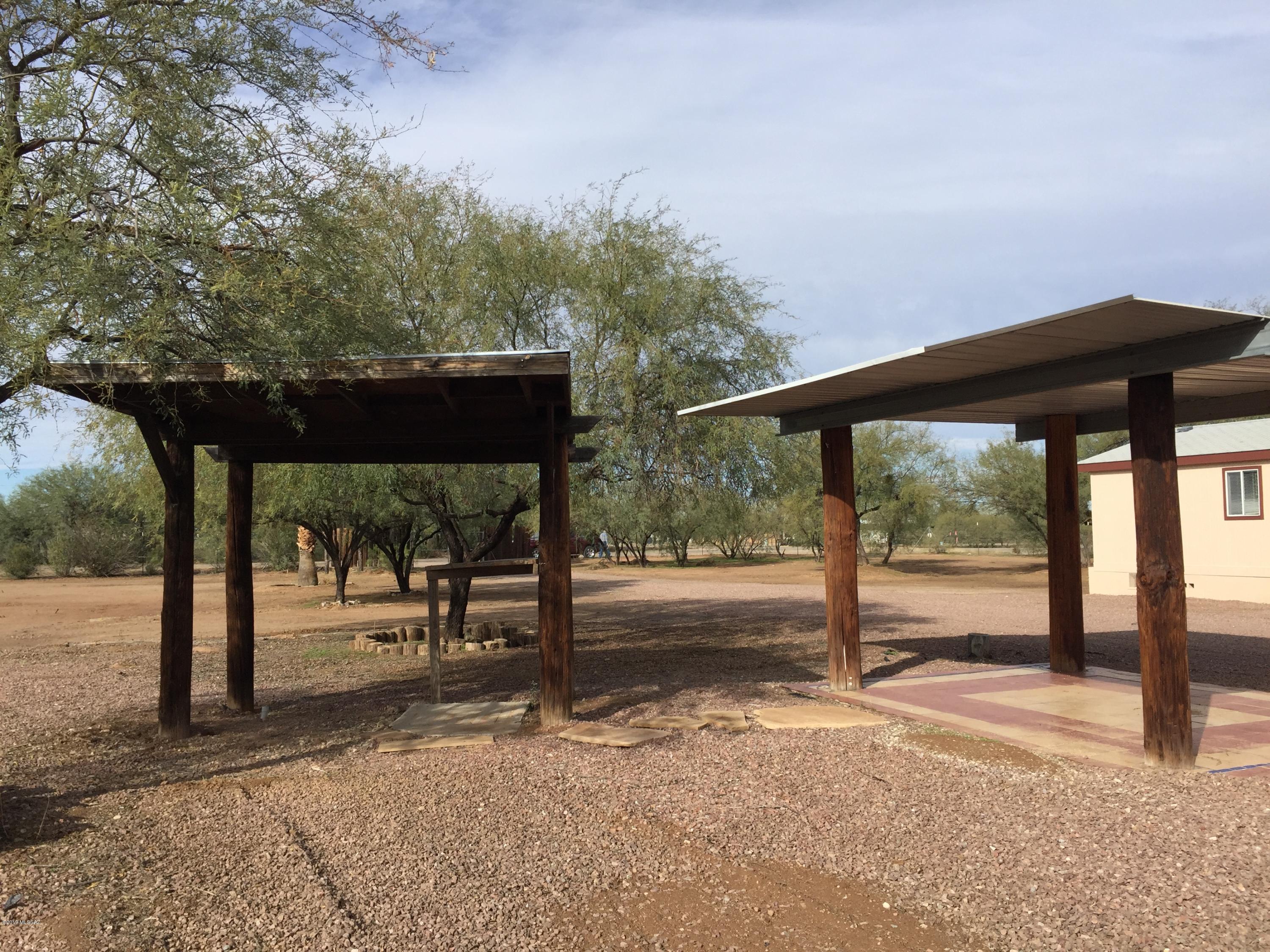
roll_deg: -0.5
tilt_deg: +3.2
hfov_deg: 61.7
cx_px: 635
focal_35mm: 29
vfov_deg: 48.2
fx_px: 1064
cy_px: 476
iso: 32
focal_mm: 4.15
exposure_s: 1/2326
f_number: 2.2
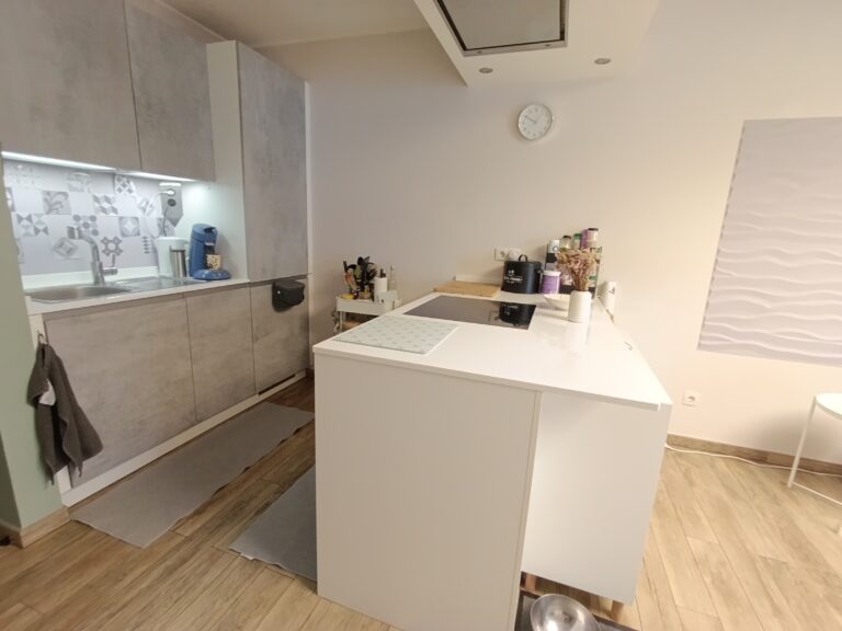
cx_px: 421
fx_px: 389
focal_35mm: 16
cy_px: 316
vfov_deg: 78.1
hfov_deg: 94.5
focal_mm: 1.65
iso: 500
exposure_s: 1/33.3
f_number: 2.2
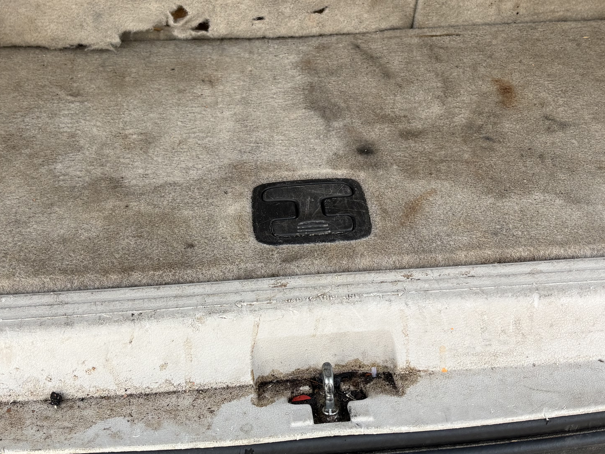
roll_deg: -2.5
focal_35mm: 51
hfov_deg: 37.5
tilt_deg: -40.3
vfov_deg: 28.5
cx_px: 310
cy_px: 192
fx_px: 891
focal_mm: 5.96
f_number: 1.6
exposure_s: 1/490
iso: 50
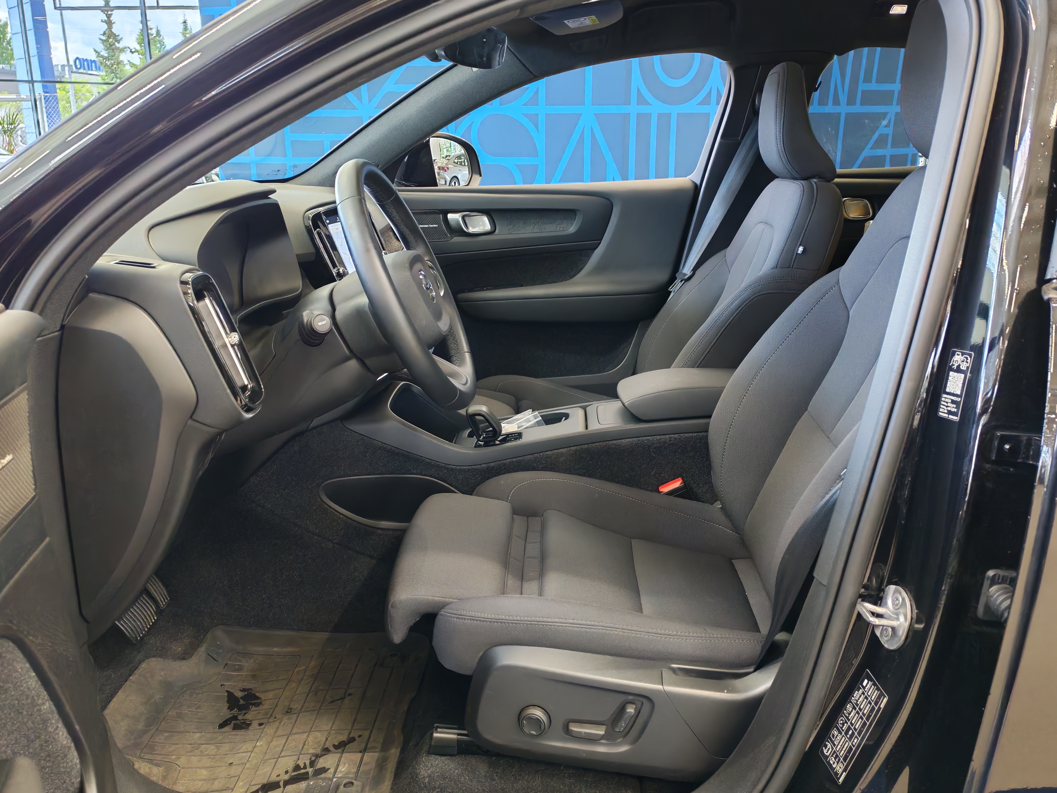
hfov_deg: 58.4
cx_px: 528
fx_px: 947
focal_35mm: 31
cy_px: 396
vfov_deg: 45.4
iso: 831
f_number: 1.9
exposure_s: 1/100
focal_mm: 6.12
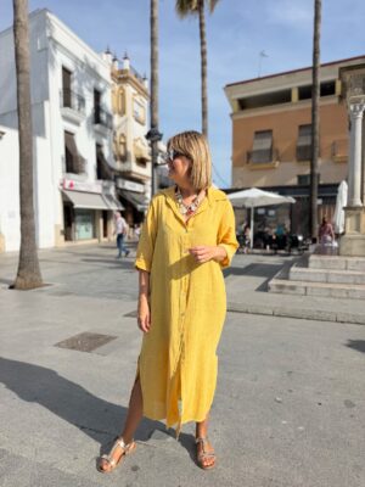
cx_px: 182
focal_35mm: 24
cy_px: 244
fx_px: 337
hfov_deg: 56.8
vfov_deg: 71.6
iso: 80
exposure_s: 1/8130
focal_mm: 6.76
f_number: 1.78
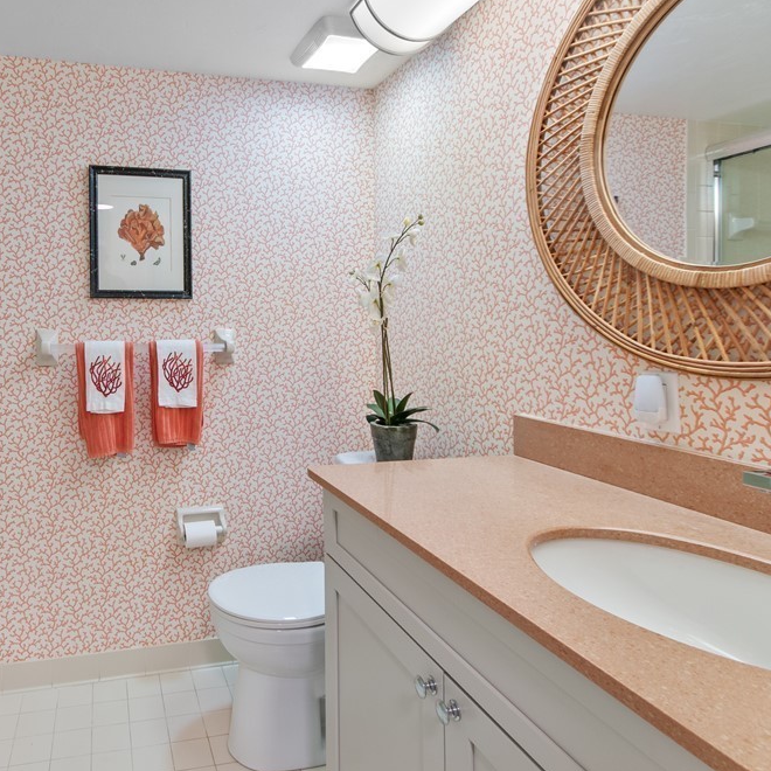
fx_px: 529
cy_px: 354
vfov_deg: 72.0
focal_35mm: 21
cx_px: 210
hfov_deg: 68.3
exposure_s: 1/2
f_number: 8
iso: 200
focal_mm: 10
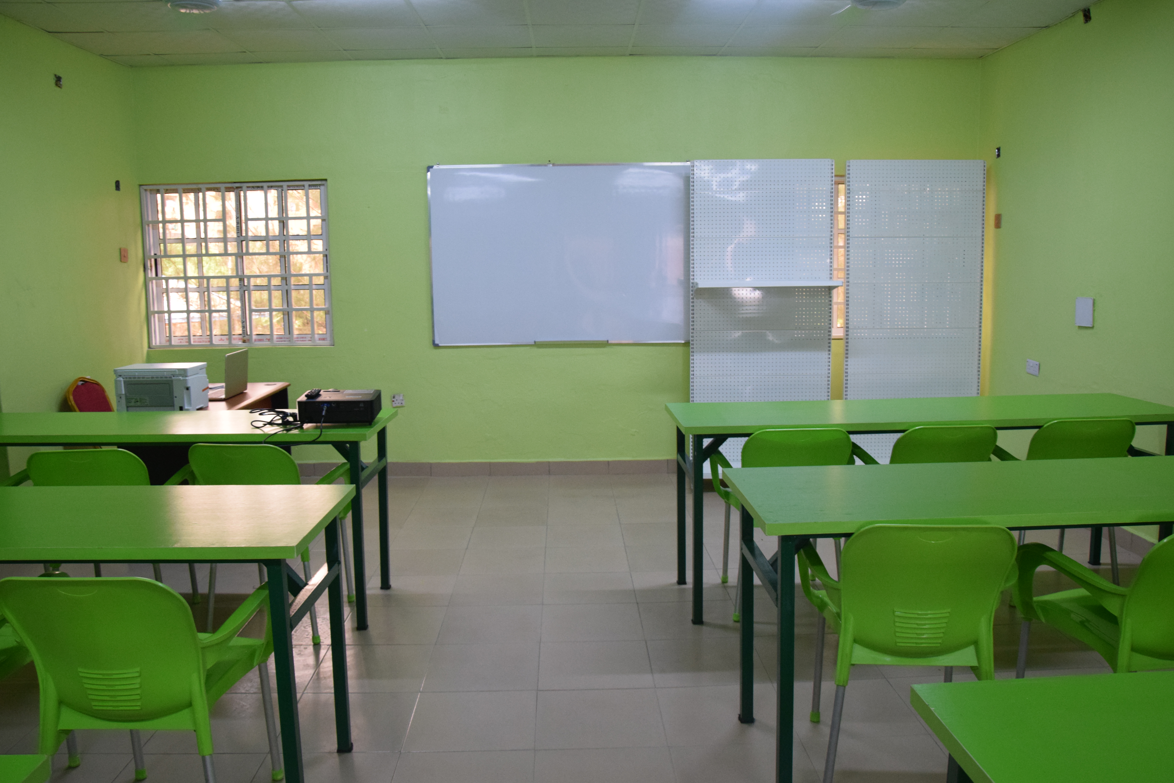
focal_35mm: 27
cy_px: 392
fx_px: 880
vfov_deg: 47.9
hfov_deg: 67.4
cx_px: 587
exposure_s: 1/125
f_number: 5.6
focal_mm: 18
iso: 2000
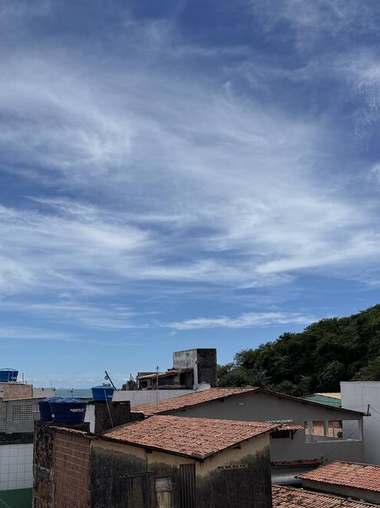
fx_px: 571
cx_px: 146
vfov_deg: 47.3
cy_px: 328
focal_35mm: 39
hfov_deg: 36.6
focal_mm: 6.76
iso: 80
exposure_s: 1/10417
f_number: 1.78
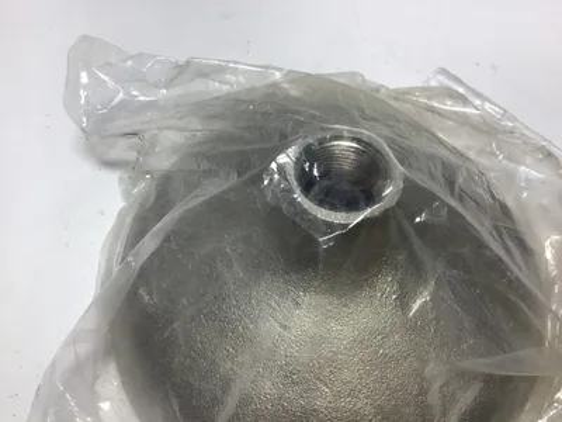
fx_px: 503
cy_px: 211
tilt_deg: -58.5
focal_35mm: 31
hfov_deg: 58.4
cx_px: 281
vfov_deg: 45.4
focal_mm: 3.3
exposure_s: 1/138
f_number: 2.4
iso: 25
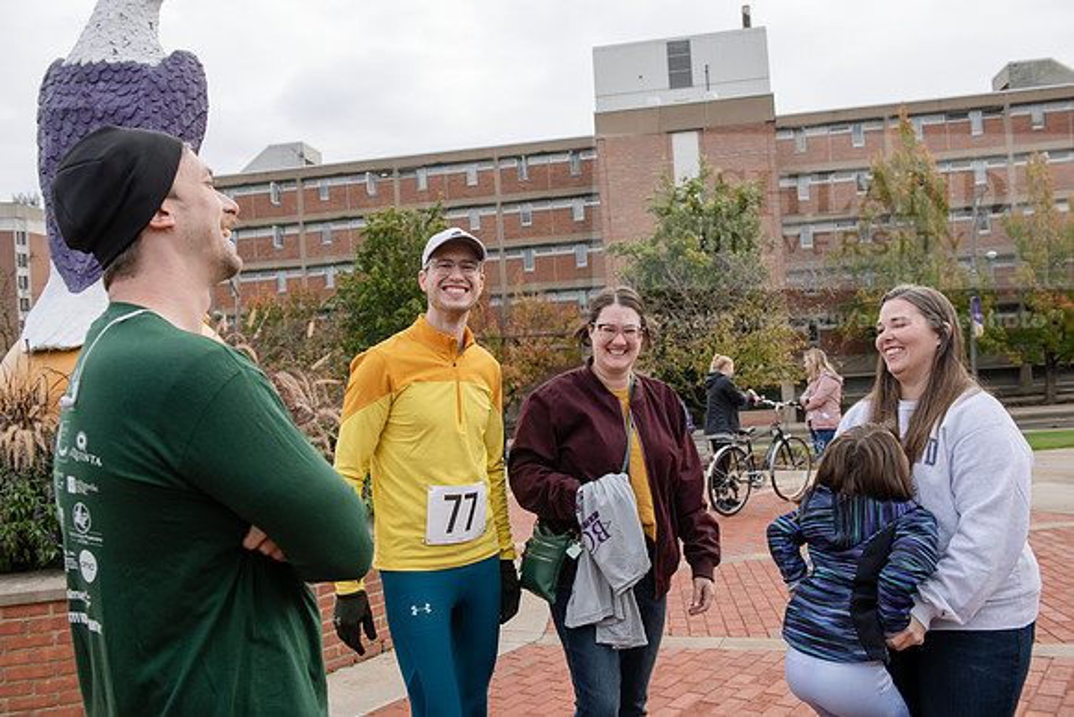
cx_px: 537
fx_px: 955
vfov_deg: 41.1
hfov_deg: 58.7
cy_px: 358
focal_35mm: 32
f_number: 5.6
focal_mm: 32
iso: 400
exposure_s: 1/320
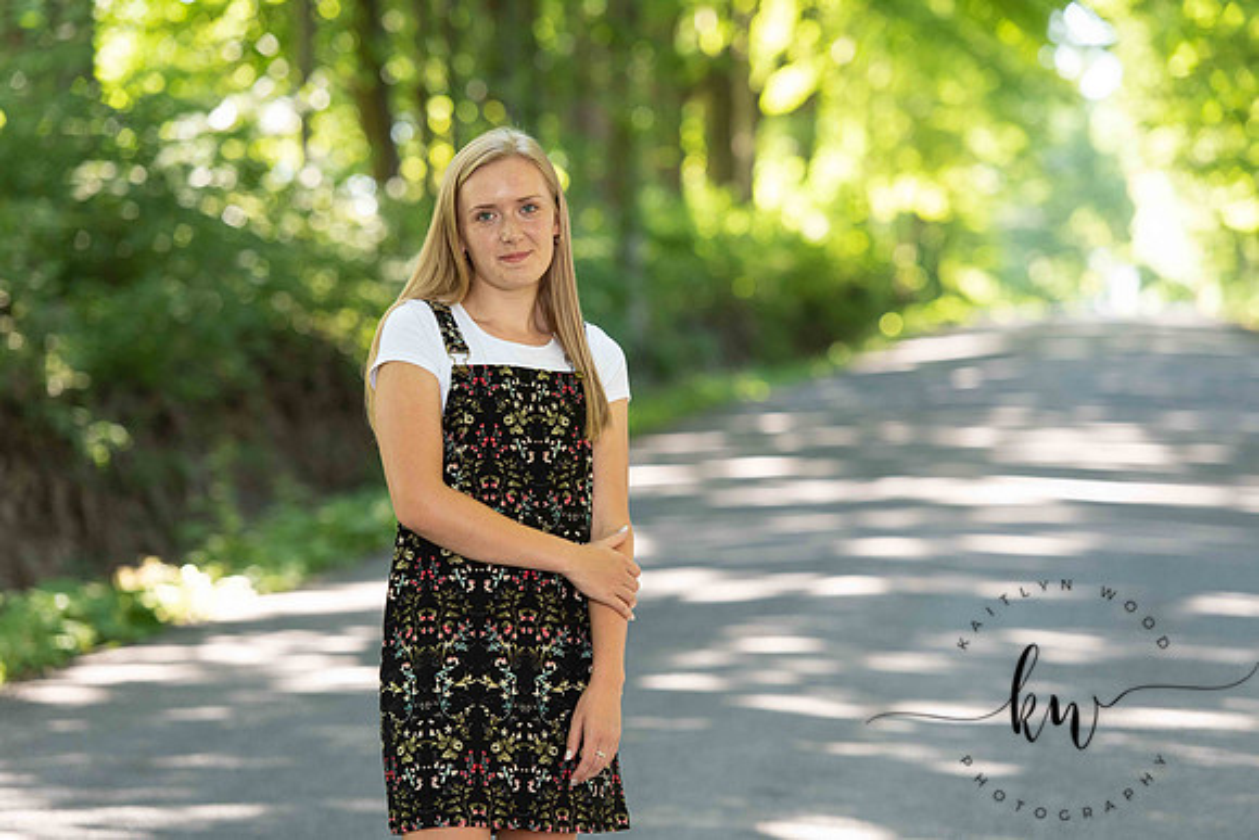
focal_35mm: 140
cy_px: 420
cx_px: 630
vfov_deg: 9.8
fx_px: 4897
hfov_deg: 14.7
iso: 640
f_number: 3.5
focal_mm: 140
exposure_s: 1/200
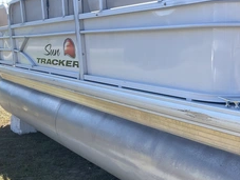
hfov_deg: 36.4
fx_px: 354
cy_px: 156
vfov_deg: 27.8
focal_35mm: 51
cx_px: 185
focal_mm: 3
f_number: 1.8
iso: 25
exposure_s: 1/482
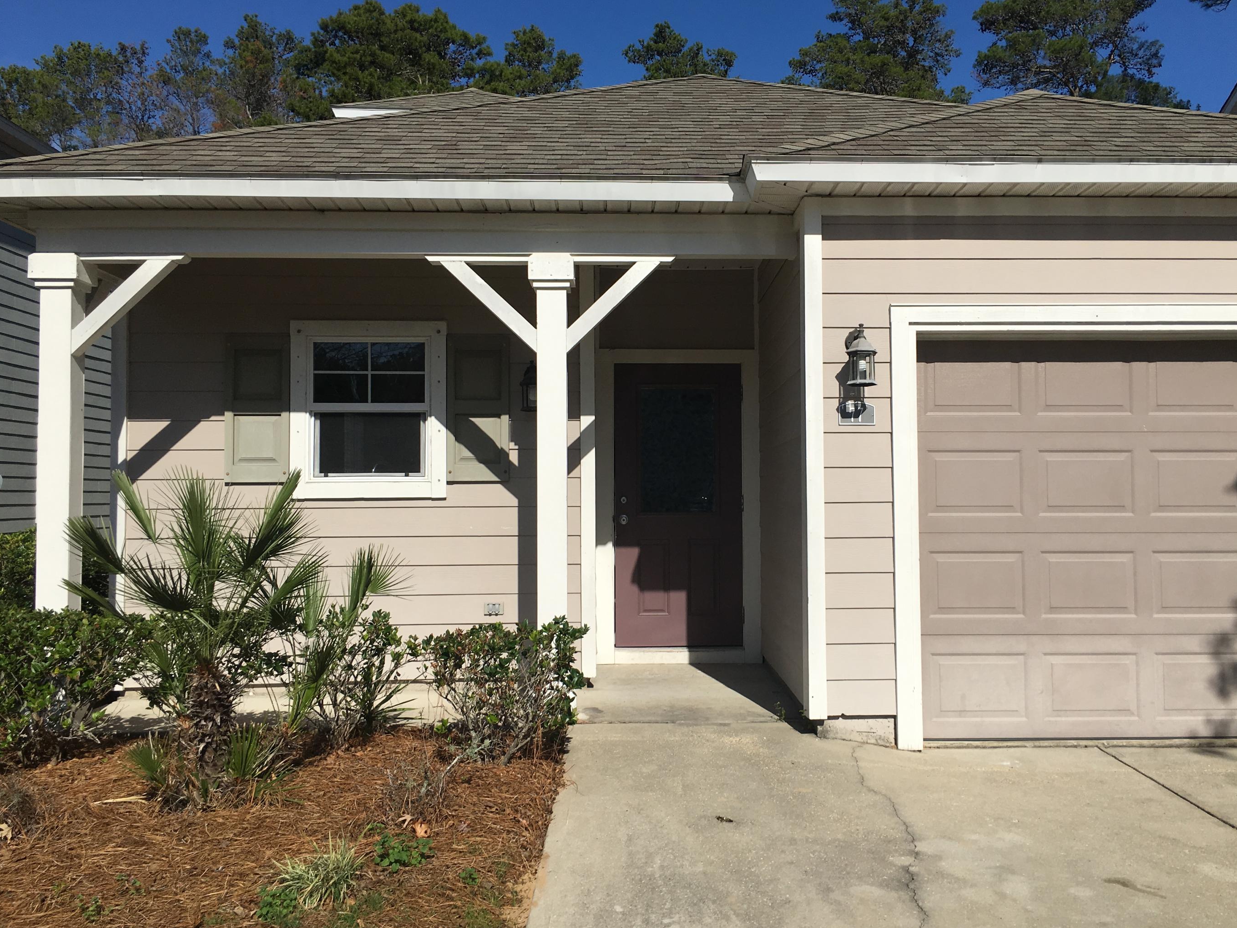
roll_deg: +0.2
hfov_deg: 56.7
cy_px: 446
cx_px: 672
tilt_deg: +2.8
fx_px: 1143
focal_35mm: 32
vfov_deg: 44.1
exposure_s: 1/3497
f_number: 2.2
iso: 25
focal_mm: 4.15
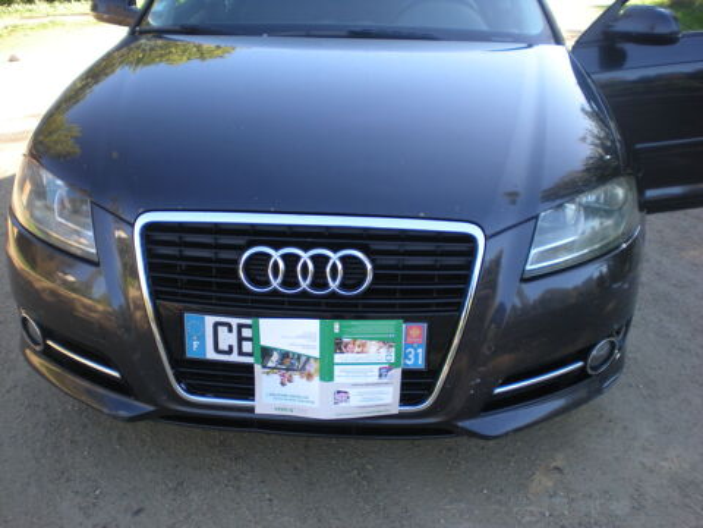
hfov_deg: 49.0
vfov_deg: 37.7
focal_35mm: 38
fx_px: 772
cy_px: 264
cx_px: 352
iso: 64
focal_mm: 6.3
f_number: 3.1
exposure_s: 1/86.3
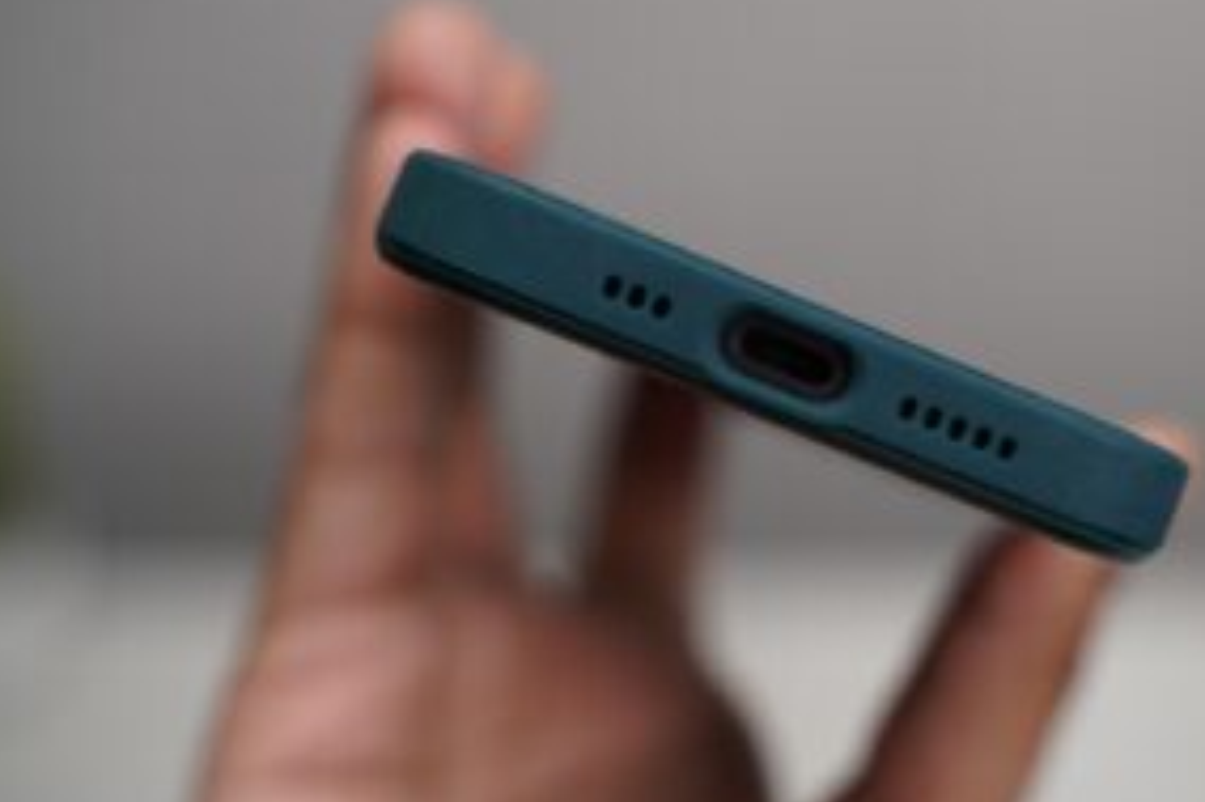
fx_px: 2877
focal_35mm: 86
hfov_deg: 23.6
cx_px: 747
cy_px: 333
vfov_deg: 15.9
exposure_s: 1/200
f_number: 4
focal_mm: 61
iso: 800
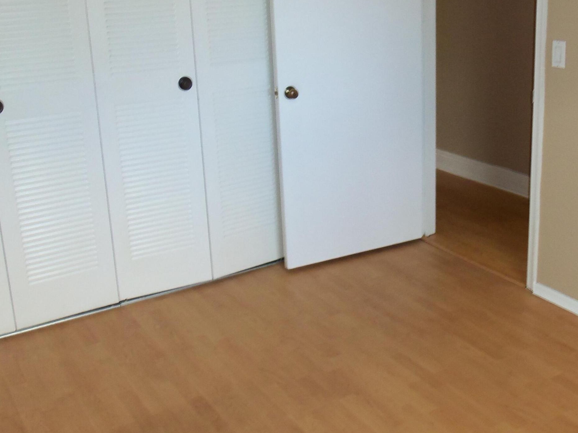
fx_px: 751
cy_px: 150
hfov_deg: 41.6
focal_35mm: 45
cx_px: 383
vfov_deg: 32.0
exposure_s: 1/30
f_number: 3.4
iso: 100
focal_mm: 5.2
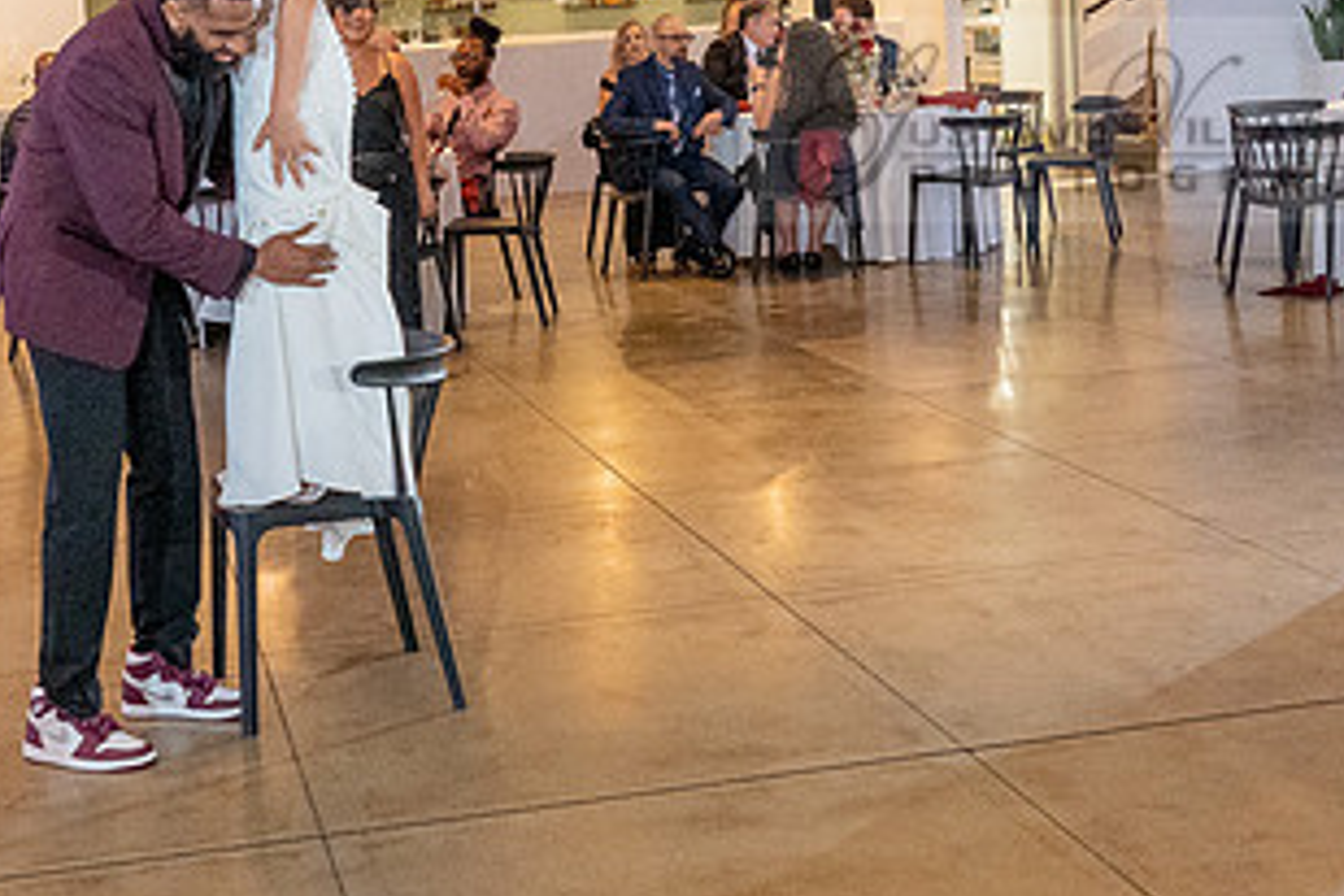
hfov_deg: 31.4
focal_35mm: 64
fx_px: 2389
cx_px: 594
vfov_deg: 21.1
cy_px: 229
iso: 3200
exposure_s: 1/200
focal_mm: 24
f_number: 4
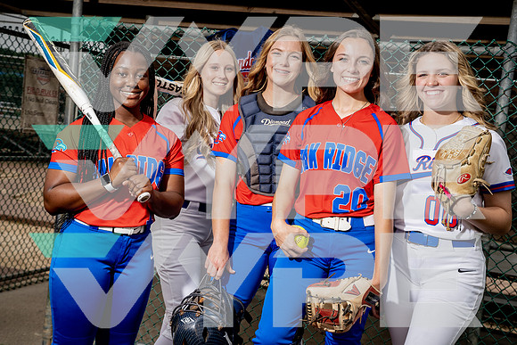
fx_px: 761
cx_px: 258
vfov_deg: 25.5
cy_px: 172
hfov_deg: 37.5
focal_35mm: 53
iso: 100
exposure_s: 1/250
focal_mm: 53
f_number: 8
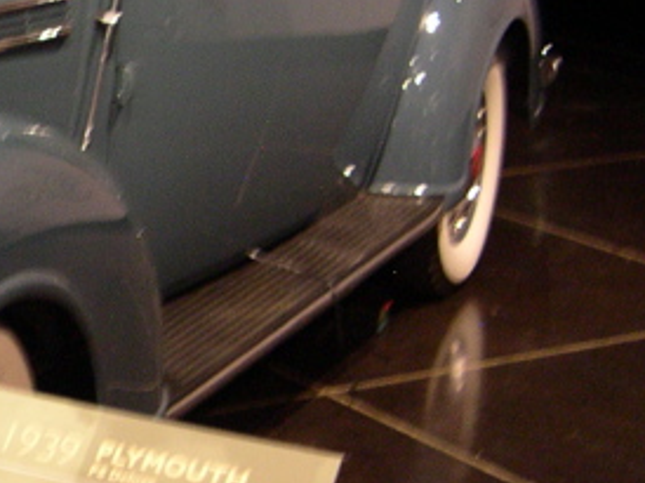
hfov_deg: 16.5
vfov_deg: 13.3
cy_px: 287
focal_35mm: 111
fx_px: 2066
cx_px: -257
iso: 282
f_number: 2.8
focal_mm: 8
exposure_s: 1/4.1
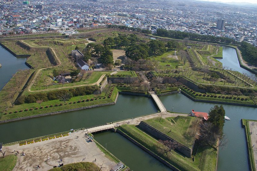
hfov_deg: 67.4
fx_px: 193
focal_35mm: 27
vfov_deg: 47.9
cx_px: 128
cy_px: 86
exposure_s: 1/160
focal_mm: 18
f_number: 9
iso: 200
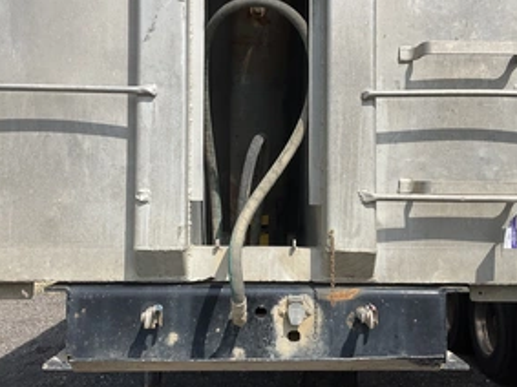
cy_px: 168
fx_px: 612
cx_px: 269
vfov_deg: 35.1
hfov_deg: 45.8
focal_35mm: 41
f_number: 1.8
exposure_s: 1/2538
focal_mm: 3
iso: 25
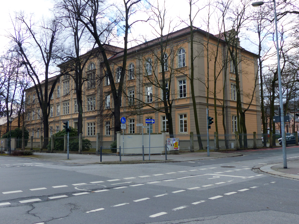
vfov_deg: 42.9
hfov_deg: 55.4
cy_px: 112
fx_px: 285
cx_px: 150
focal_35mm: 33
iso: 100
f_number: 4
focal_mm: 5.9
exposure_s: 1/250
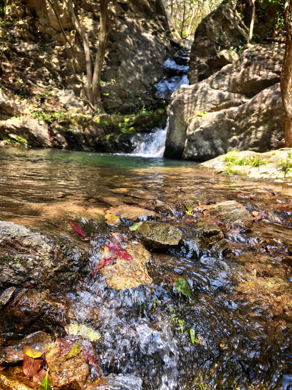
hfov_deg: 56.8
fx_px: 270
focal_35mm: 24
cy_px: 195
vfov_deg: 71.6
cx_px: 146
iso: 50
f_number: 2
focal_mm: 8.5
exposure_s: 1/342
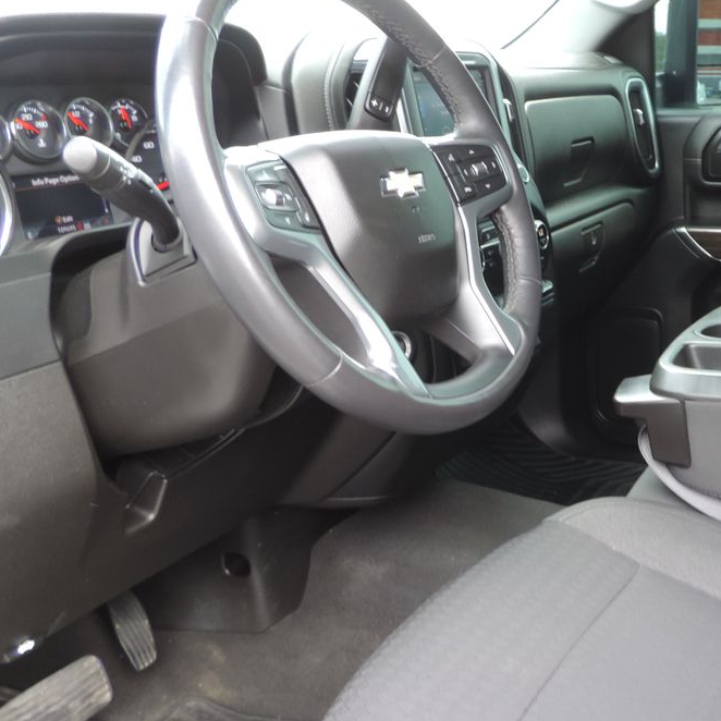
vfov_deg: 40.8
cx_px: 632
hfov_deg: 38.5
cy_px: 304
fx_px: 966
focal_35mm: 41
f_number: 3
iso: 125
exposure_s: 1/30
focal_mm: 4.3
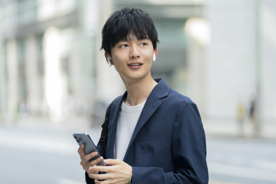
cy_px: 92
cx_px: 138
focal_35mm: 143
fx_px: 1096
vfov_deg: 9.6
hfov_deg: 14.4
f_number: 2.8
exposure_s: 1/400
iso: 400
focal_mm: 143
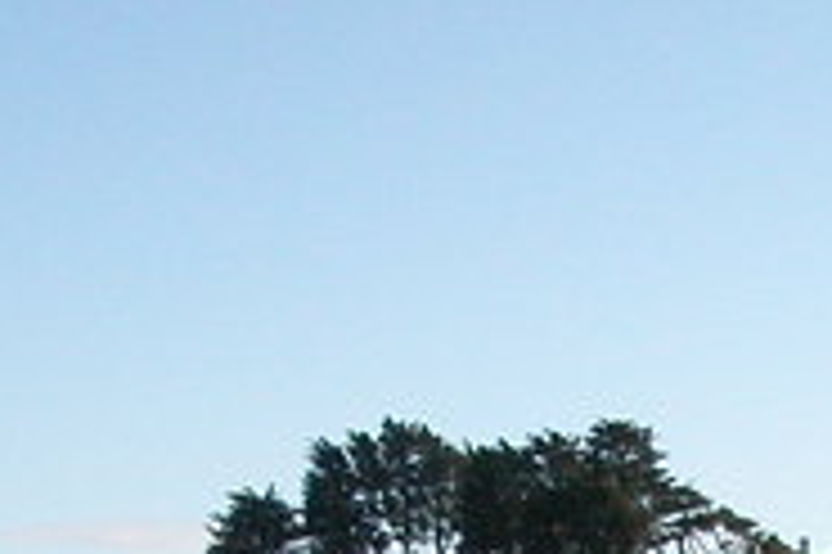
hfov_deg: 12.9
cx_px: 994
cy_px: 1076
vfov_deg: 8.4
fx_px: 3579
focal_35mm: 155
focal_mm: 6.6
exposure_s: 1/368
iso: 100
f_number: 4.8
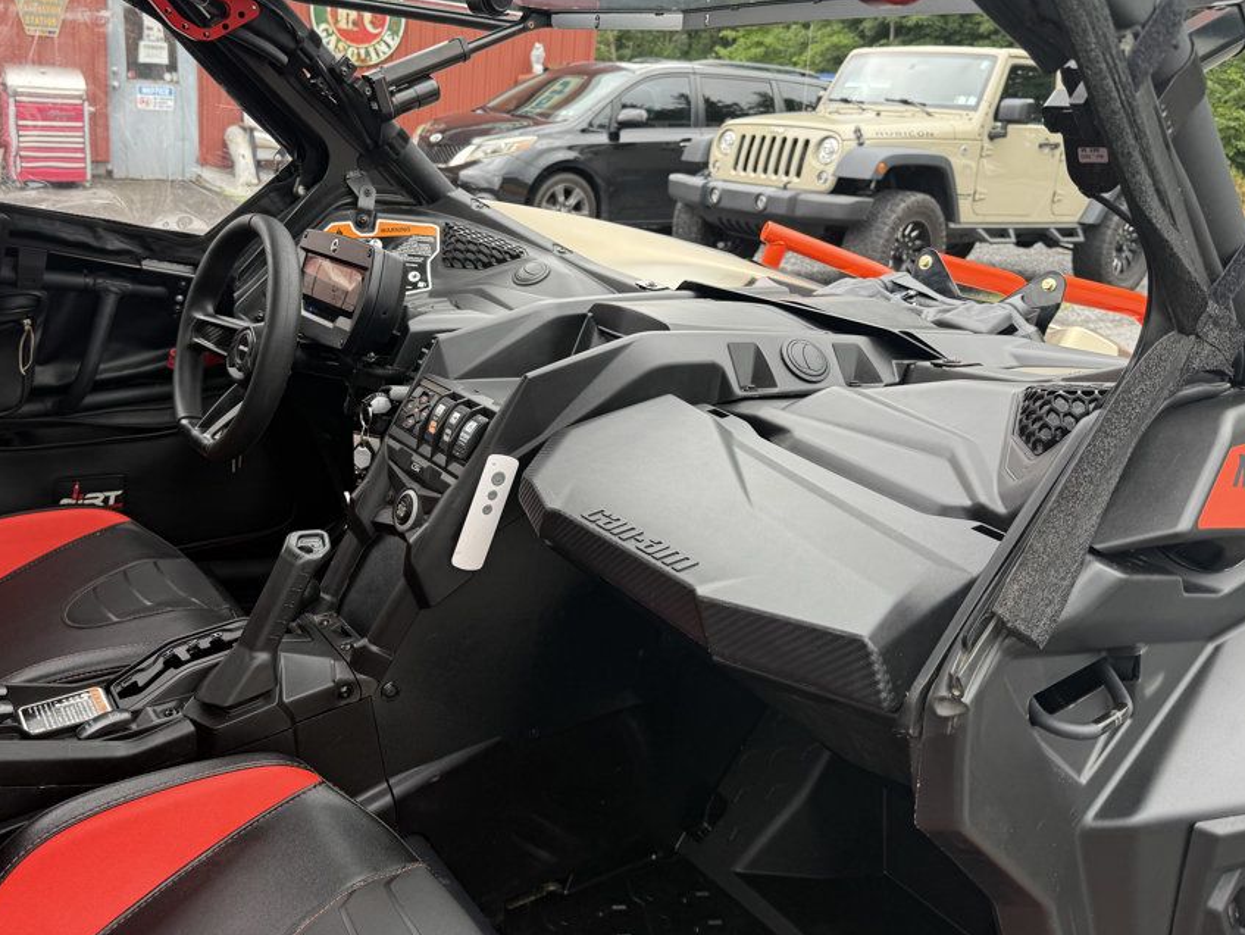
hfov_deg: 61.5
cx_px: 553
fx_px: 1043
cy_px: 373
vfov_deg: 48.0
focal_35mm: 29
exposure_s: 1/152
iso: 80
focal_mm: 6.76
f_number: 1.78
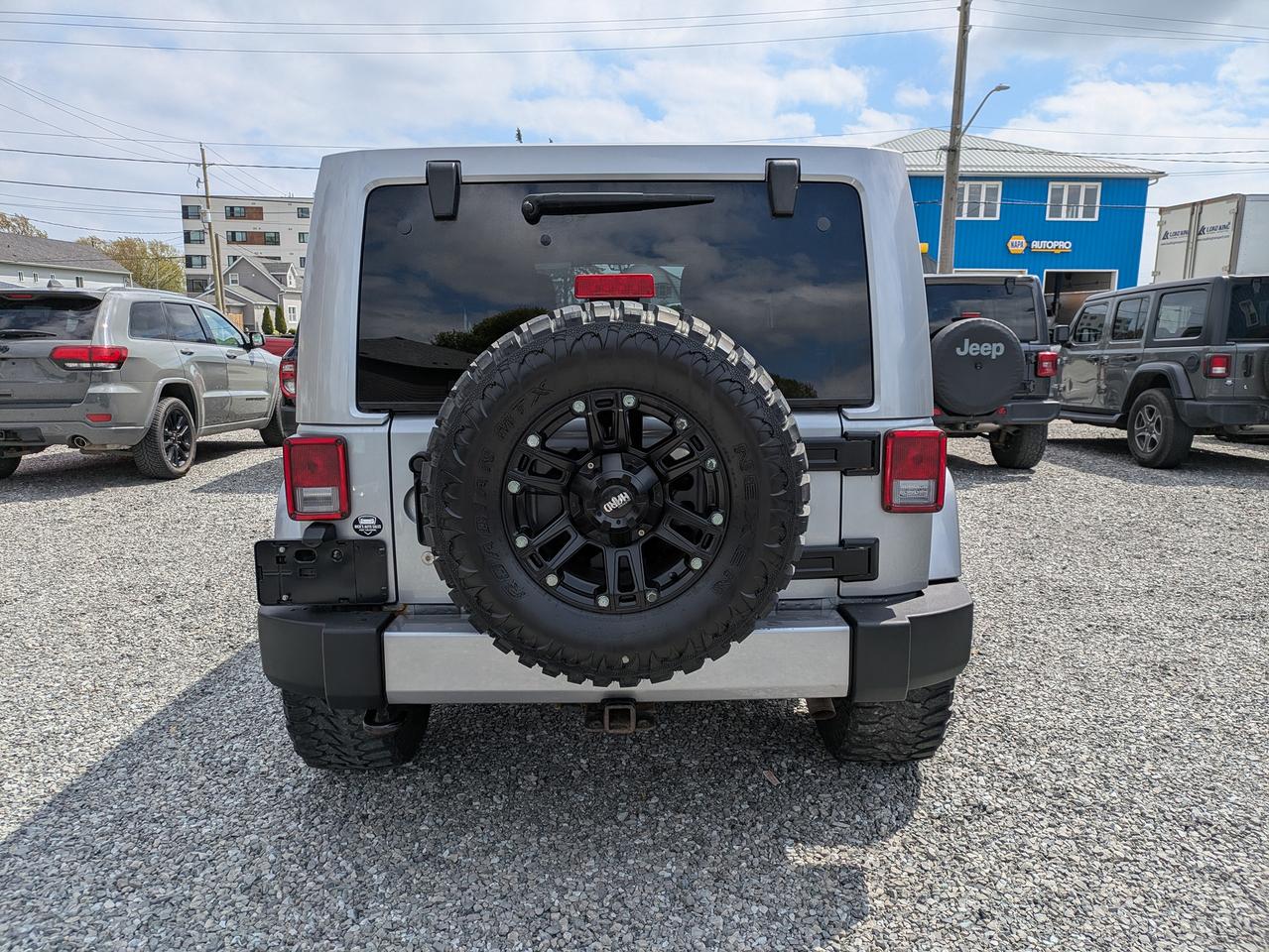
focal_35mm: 25
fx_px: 917
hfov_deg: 69.4
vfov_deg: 54.9
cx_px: 634
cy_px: 476
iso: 45
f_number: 1.89
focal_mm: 5.43
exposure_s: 1/2451
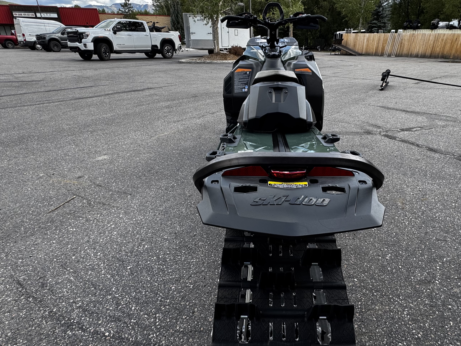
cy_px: 185
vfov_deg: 61.0
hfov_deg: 76.0
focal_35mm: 22
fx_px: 293
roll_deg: -0.3
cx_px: 261
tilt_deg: -27.4
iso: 40
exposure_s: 1/277
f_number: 2.2
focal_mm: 2.22
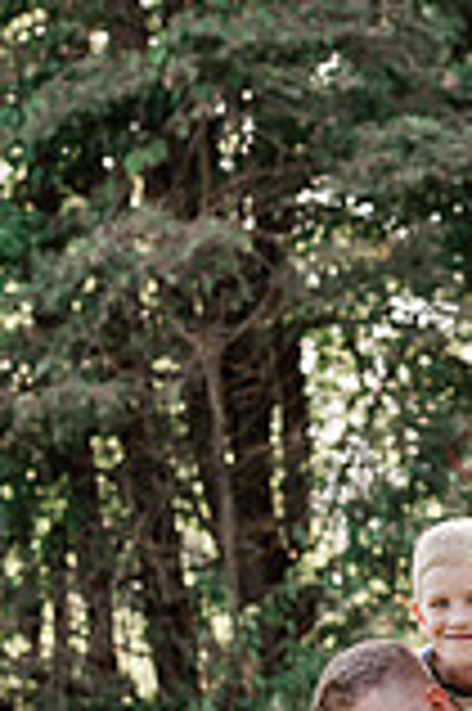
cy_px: 472
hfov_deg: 6.8
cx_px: 571
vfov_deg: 10.3
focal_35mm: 200
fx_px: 3942
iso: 320
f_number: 4.5
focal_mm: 70
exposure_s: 1/200
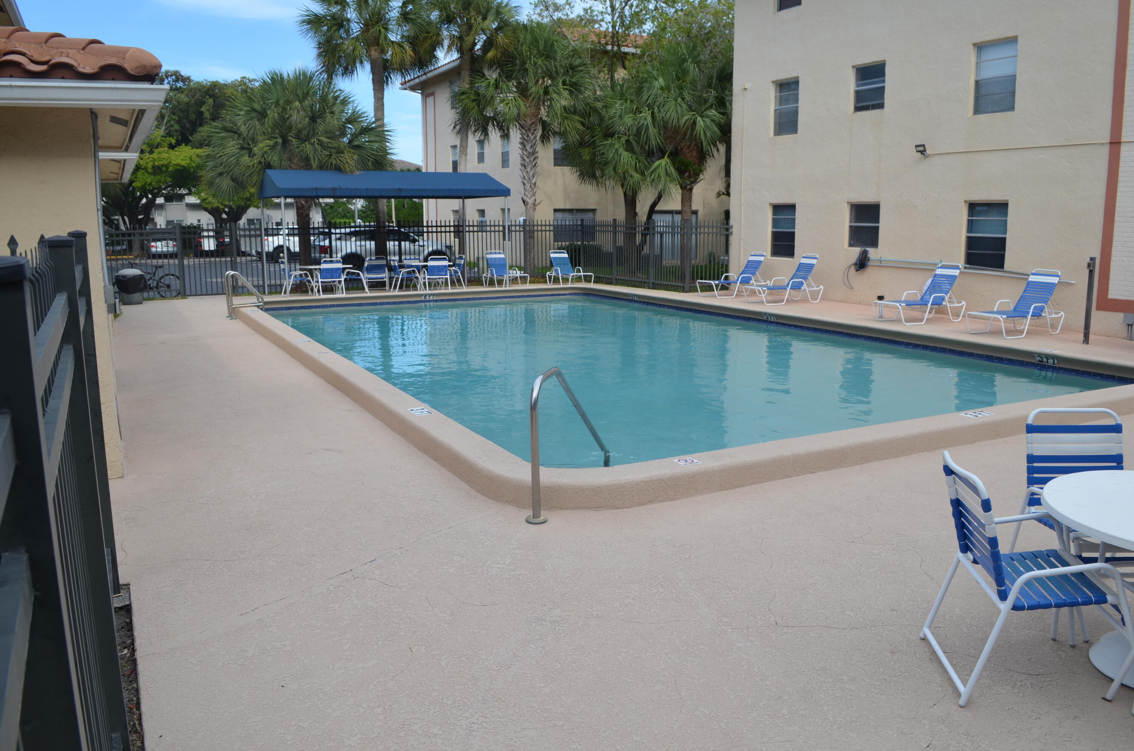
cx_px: 567
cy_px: 376
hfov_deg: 67.5
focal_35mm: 27
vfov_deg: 47.7
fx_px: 849
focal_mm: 18
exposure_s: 1/250
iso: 200
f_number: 8
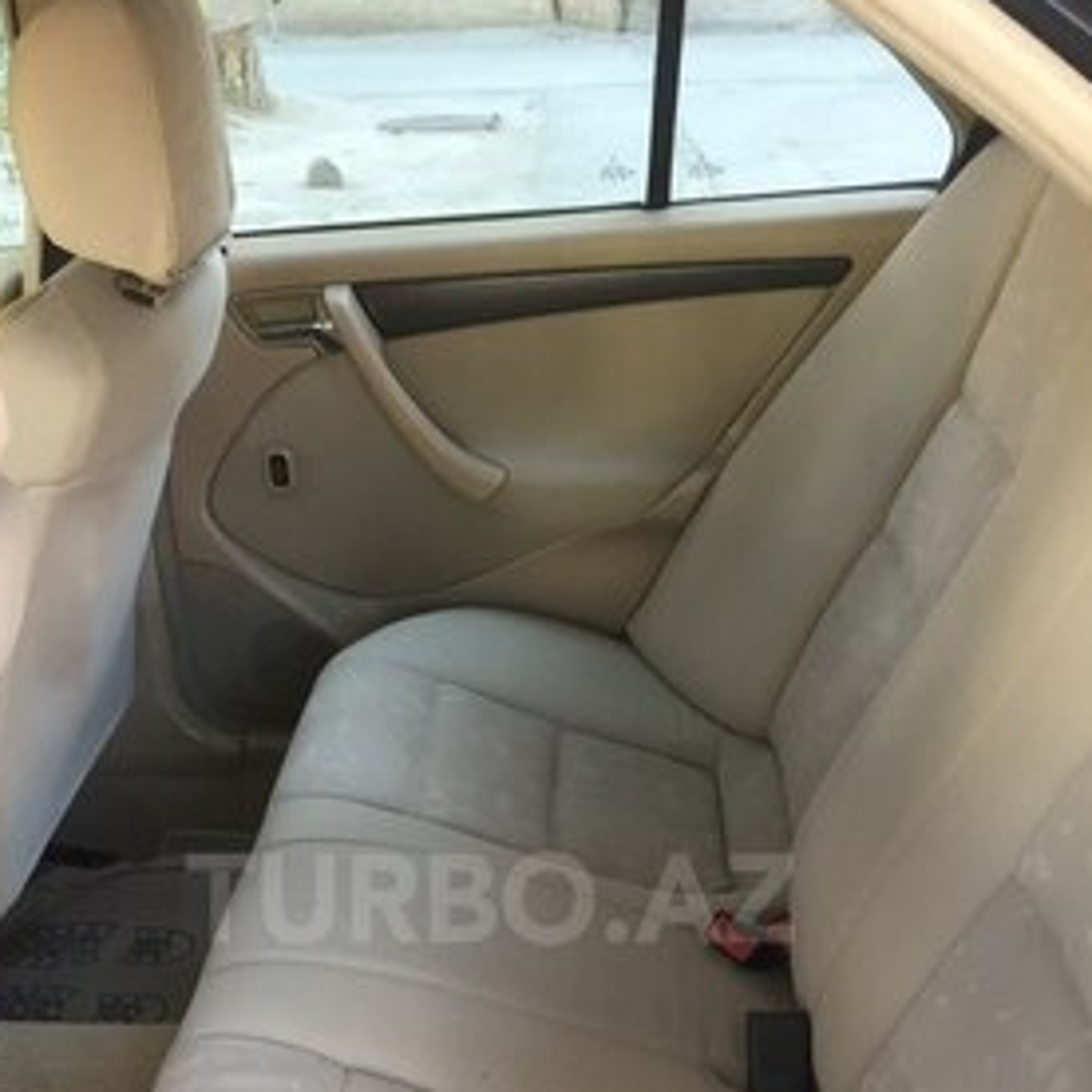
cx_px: 491
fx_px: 1642
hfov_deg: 36.8
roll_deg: +1.8
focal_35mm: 46
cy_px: 898
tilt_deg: -30.7
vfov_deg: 35.4
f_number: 2.2
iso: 40
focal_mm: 4.15
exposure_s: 1/33
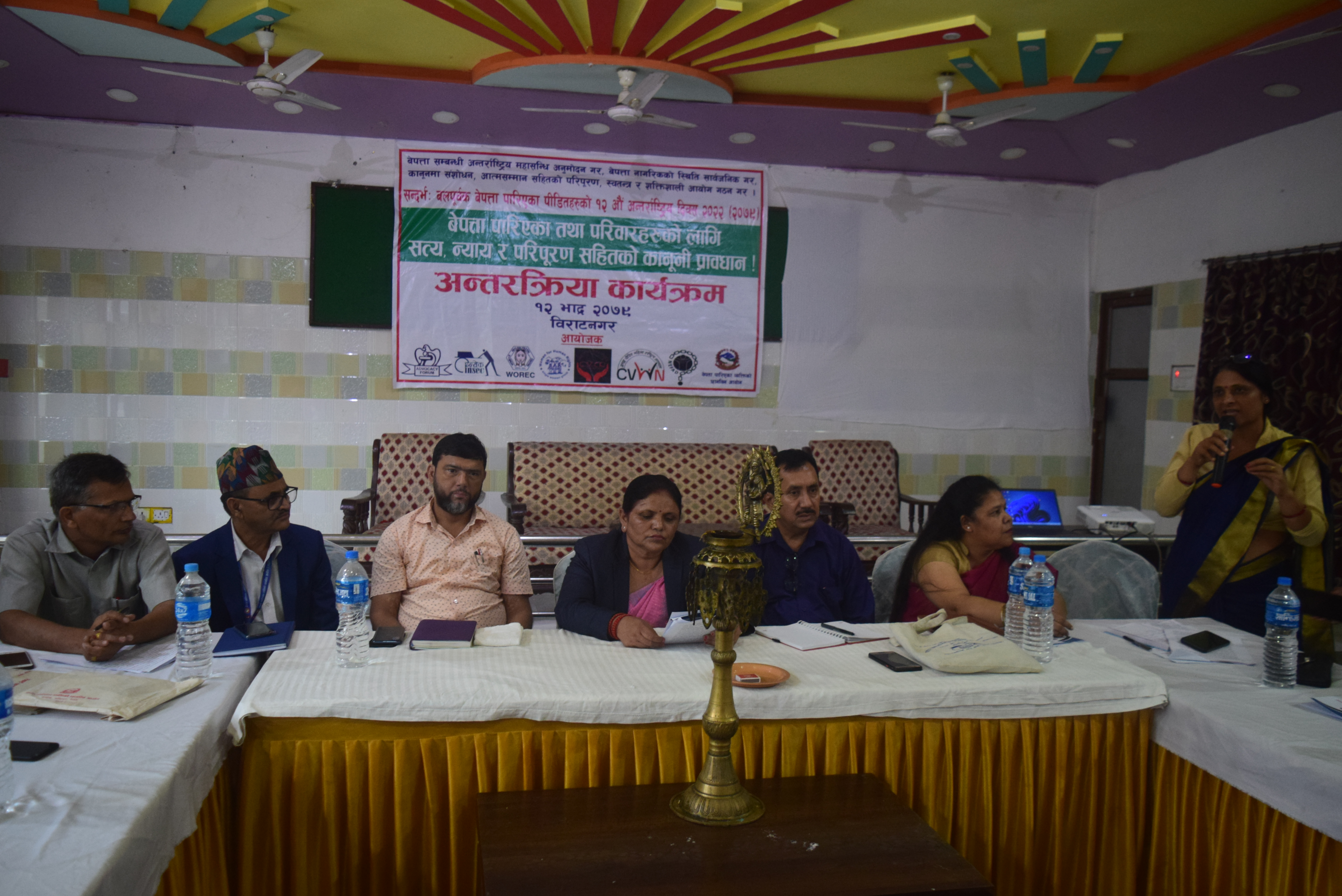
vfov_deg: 48.0
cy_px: 448
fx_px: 1007
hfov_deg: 67.4
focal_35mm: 27
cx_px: 671
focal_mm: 18
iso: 1600
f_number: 3.5
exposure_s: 1/60
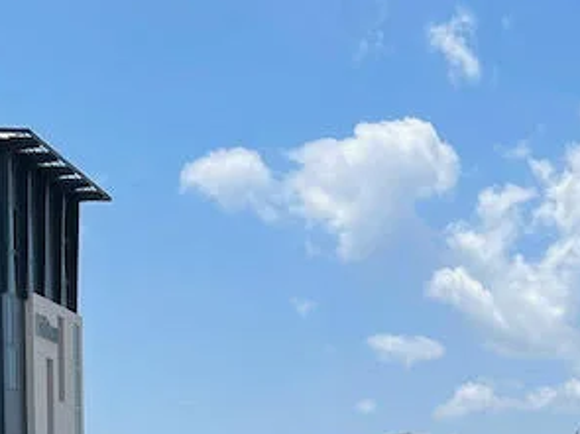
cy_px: 736
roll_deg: -0.5
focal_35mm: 113
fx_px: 1893
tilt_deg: -6.2
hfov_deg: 17.2
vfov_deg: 12.2
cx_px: 509
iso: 32
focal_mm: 5.1
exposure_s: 1/4348
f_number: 1.6
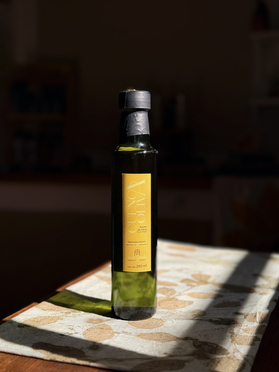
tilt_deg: -4.7
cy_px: 186
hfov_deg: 30.3
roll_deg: -0.9
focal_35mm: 48
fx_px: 516
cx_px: 140
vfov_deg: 39.7
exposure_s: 1/4329
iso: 80
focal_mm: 6.76
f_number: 1.78
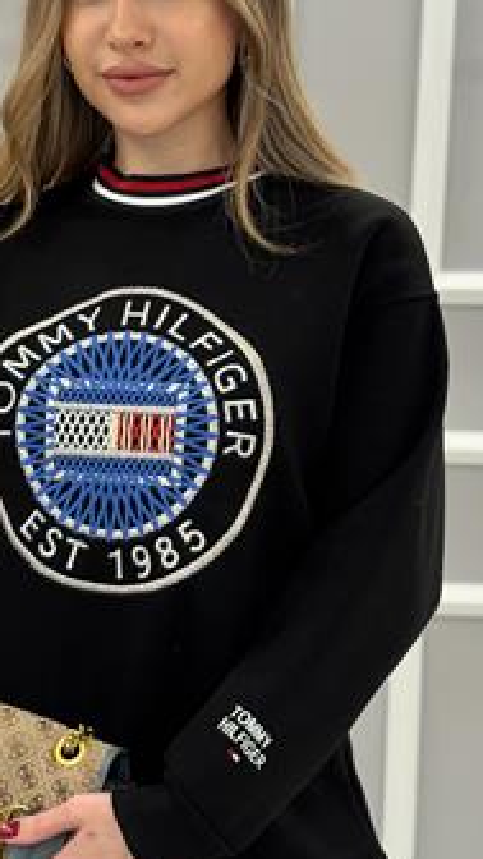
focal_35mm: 81
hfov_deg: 14.9
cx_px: 151
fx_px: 1844
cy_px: 417
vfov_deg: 26.2
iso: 125
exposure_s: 1/60
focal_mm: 6.76
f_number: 1.78
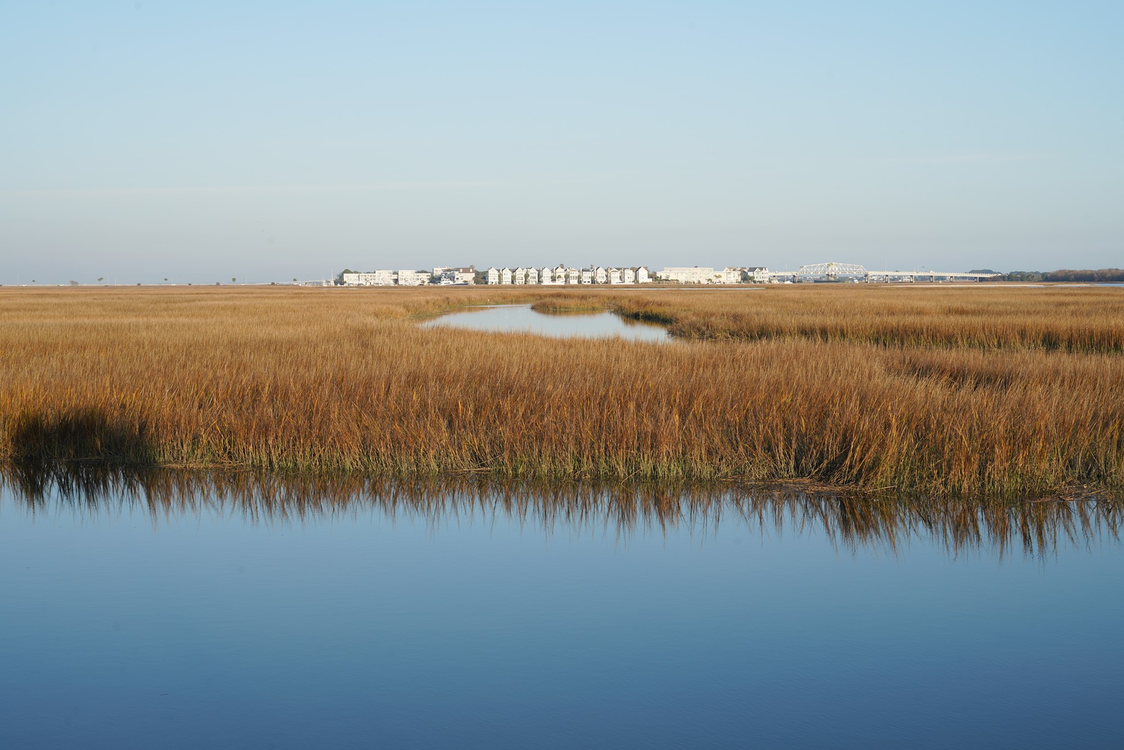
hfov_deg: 33.4
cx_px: 562
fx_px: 1873
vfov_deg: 22.6
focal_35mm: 60
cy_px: 375
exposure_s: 1/100
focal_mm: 60
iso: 100
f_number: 13
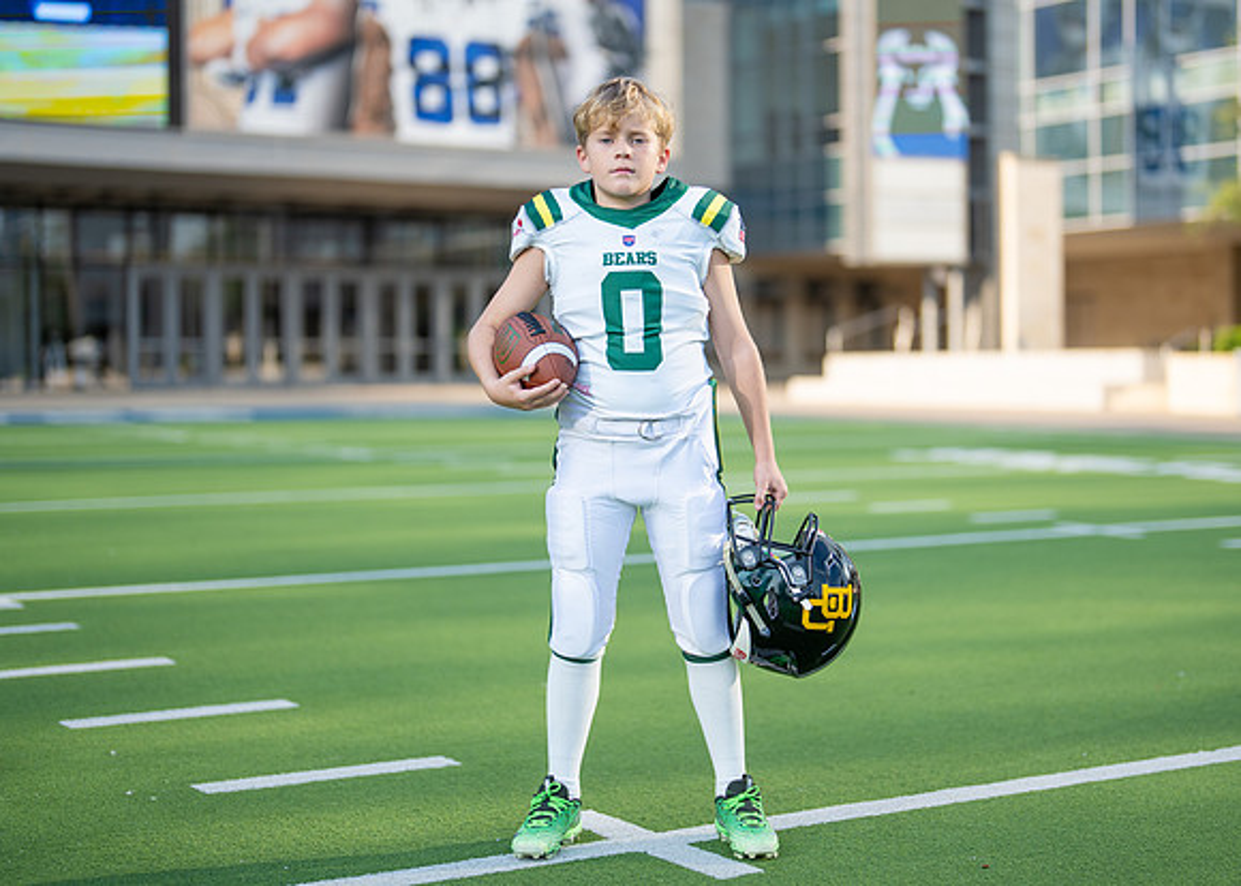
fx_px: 2164
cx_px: 673
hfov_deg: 32.0
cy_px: 393
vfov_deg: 23.1
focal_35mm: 61
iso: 100
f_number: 1.2
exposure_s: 1/4000
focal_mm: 50
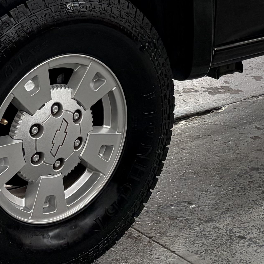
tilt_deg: -10.3
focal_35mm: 103
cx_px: 142
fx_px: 889
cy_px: -45
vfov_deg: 16.3
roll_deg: -1.9
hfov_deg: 16.9
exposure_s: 1/120
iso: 200
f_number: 1.6
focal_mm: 5.96
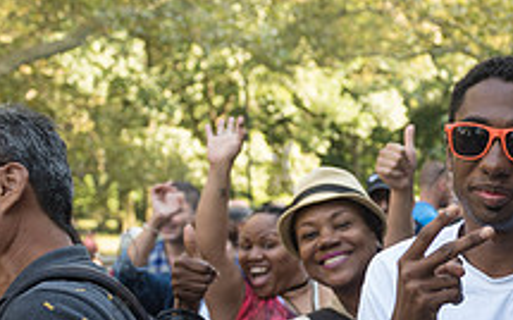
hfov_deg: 27.9
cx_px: 587
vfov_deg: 19.4
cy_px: 269
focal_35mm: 66
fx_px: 922
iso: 200
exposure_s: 1/160
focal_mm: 24
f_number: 3.2
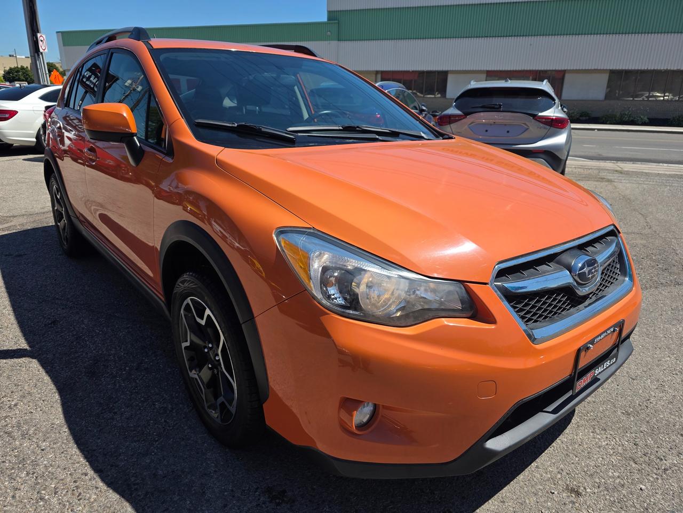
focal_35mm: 23
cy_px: 256
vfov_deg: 58.9
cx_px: 342
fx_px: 454
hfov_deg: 73.9
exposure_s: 1/5778
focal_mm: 6.3
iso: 80
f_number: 1.7
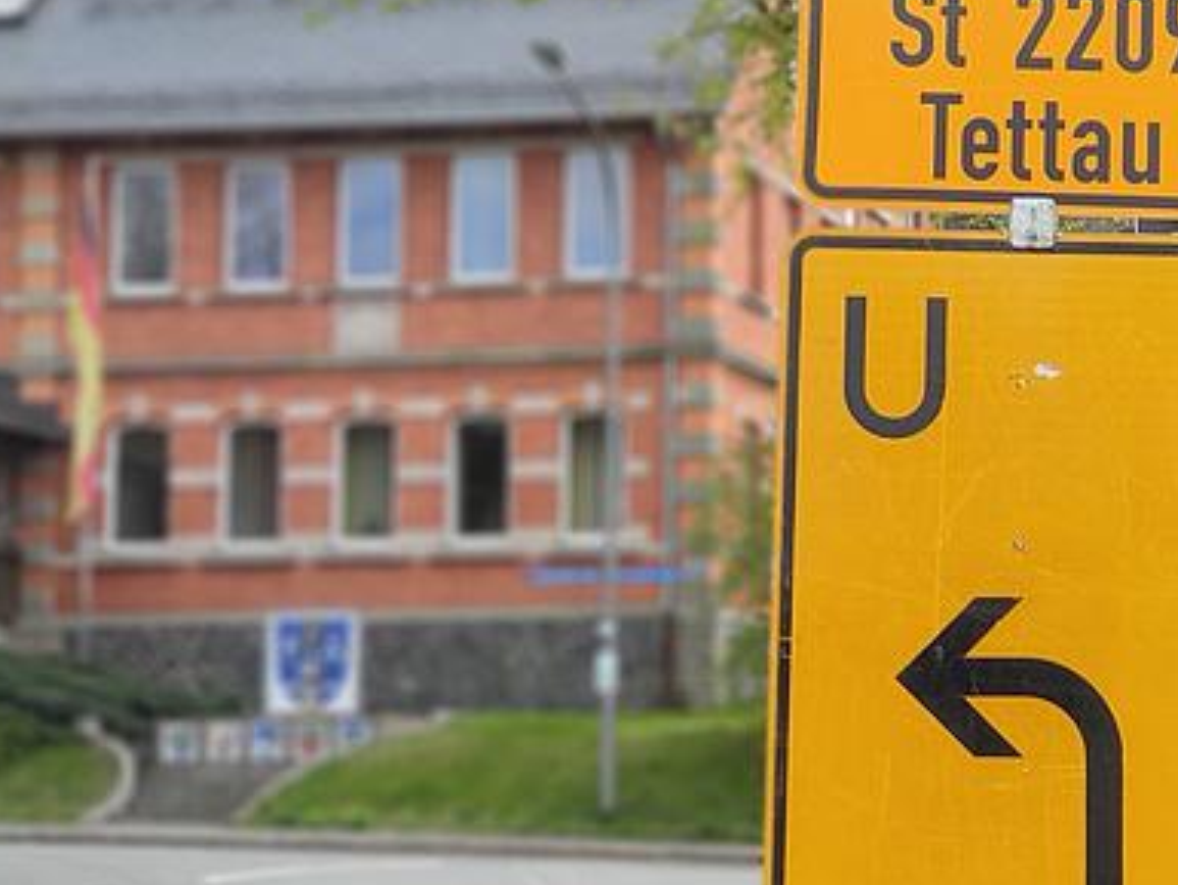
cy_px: 490
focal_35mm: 108
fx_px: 3676
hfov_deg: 17.9
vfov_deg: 13.7
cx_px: 1037
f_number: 2.4
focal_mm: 5.55
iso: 100
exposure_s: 1/321
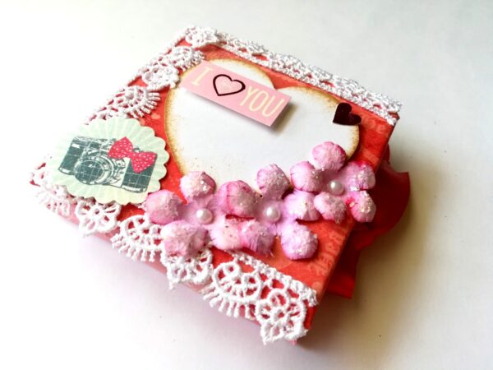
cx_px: 246
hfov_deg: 67.3
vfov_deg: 53.1
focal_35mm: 26
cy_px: 185
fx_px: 370
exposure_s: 1/50
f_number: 2.2
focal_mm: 3.83
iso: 80
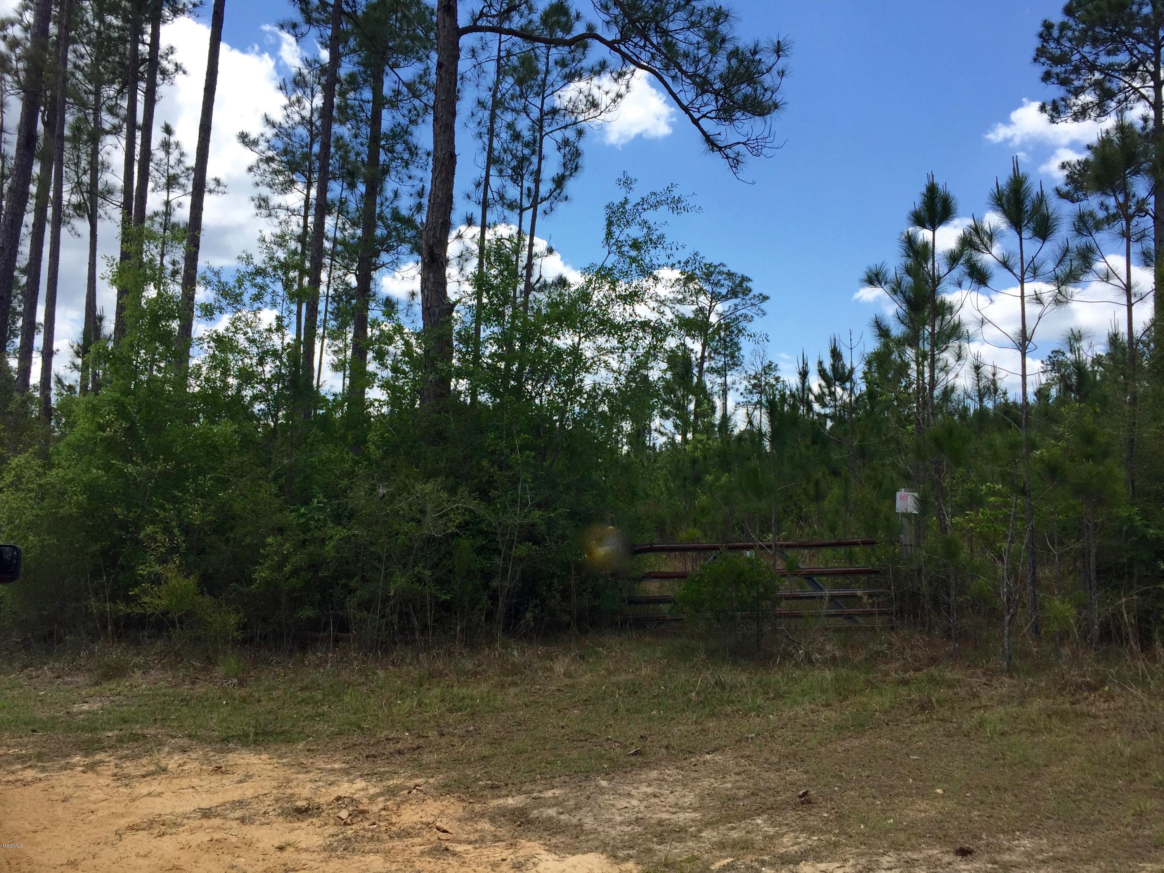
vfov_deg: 48.2
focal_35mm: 29
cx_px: 582
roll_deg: -2.0
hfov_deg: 61.7
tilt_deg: +3.6
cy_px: 436
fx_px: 975
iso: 32
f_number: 2.2
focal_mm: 4.15
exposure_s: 1/1980
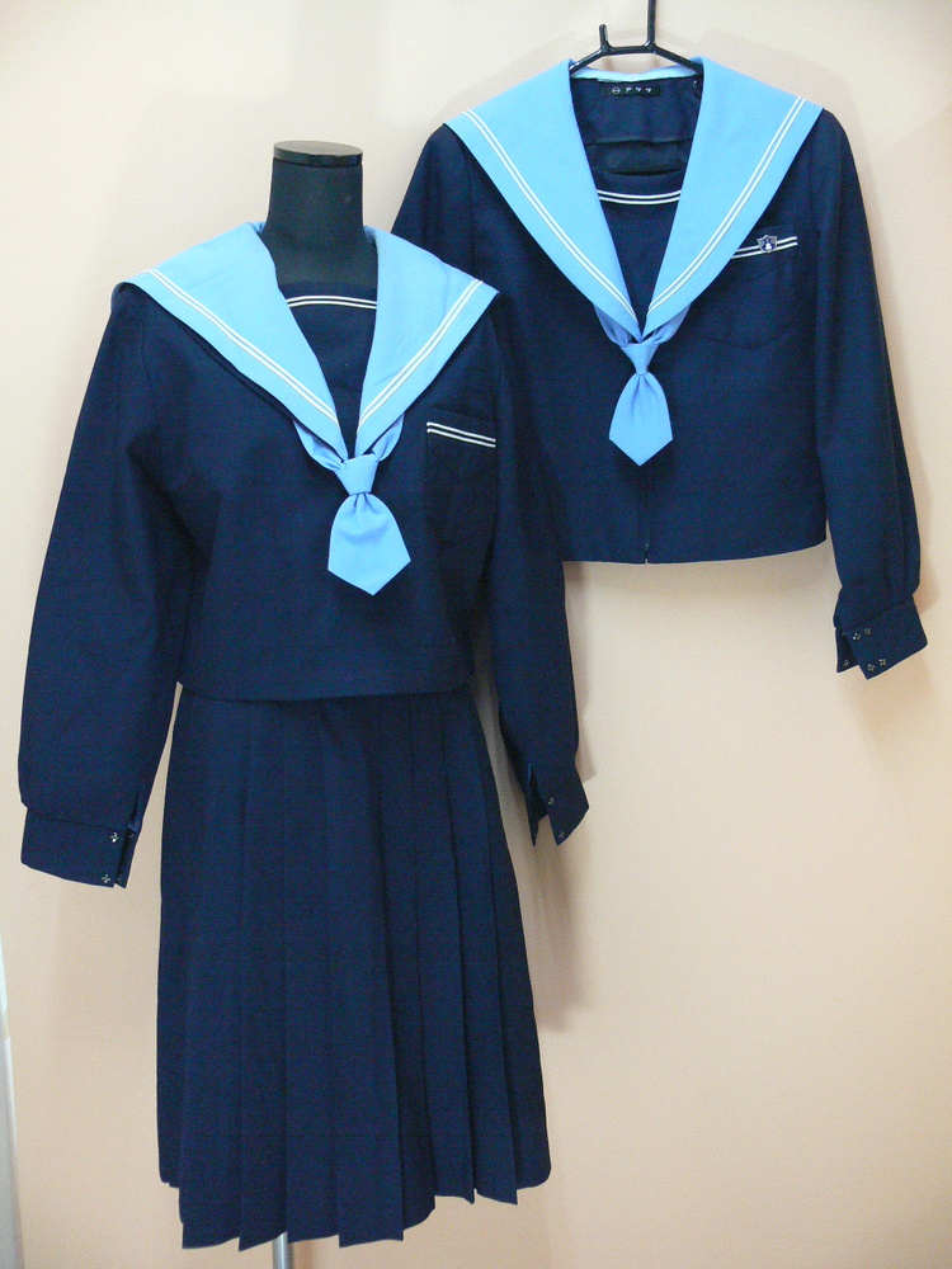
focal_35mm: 35
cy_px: 634
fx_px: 1283
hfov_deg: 40.7
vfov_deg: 52.6
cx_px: 476
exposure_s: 1/60
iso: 400
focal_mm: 7.4
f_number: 2.8
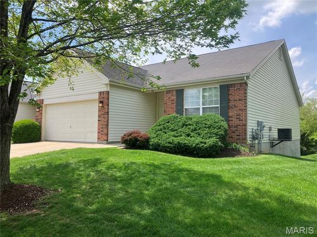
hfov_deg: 63.4
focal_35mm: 28
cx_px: 158
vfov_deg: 49.7
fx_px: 256
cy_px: 118
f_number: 1.8
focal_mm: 3.99
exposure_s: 1/1156
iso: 32
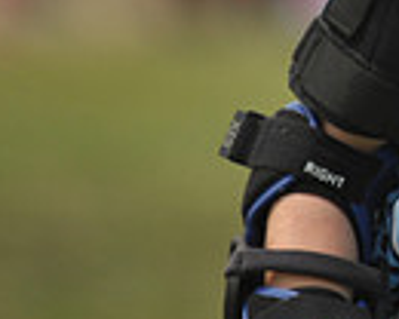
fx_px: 19709
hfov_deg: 1.2
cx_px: 826
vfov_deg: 0.9
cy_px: -245
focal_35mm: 1669
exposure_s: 1/2500
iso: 800
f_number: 4
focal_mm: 400
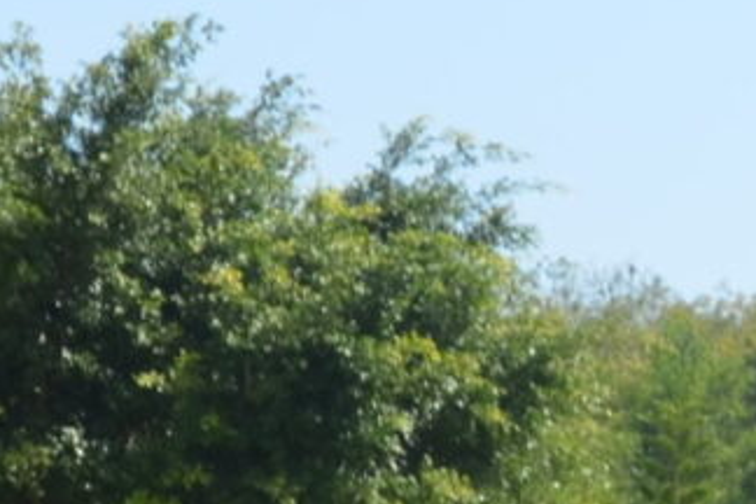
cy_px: 656
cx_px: 2310
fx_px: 7958
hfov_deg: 5.1
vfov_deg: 3.6
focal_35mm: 379
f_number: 7.1
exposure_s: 1/250
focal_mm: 32
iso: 100
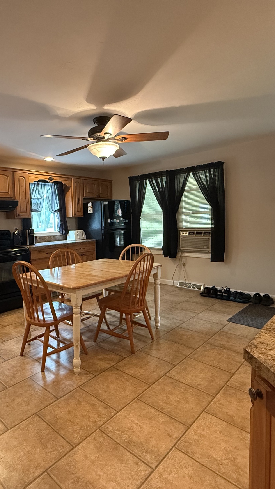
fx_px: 272
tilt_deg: -4.0
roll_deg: +1.8
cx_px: 83
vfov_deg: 83.8
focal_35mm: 21
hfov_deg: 52.2
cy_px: 242
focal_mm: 2.22
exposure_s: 1/60
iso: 640
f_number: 2.2
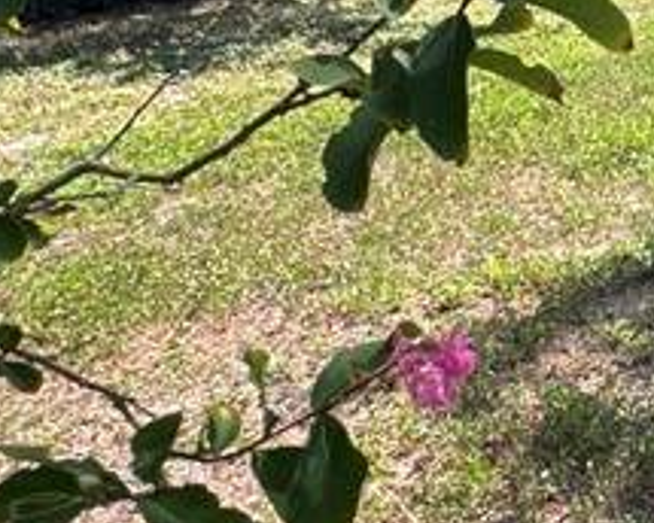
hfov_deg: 22.3
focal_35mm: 65
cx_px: 1052
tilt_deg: -8.6
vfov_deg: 22.6
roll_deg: +0.8
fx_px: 1258
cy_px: -3
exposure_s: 1/476
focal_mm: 2.22
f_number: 2.2
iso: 40
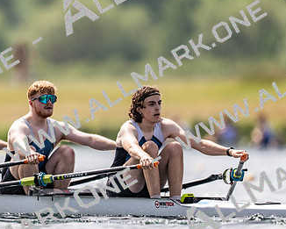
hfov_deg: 1.9
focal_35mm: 1001
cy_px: 165
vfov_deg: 1.5
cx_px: 111
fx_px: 8475
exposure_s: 1/2500
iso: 160
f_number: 4
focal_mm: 600
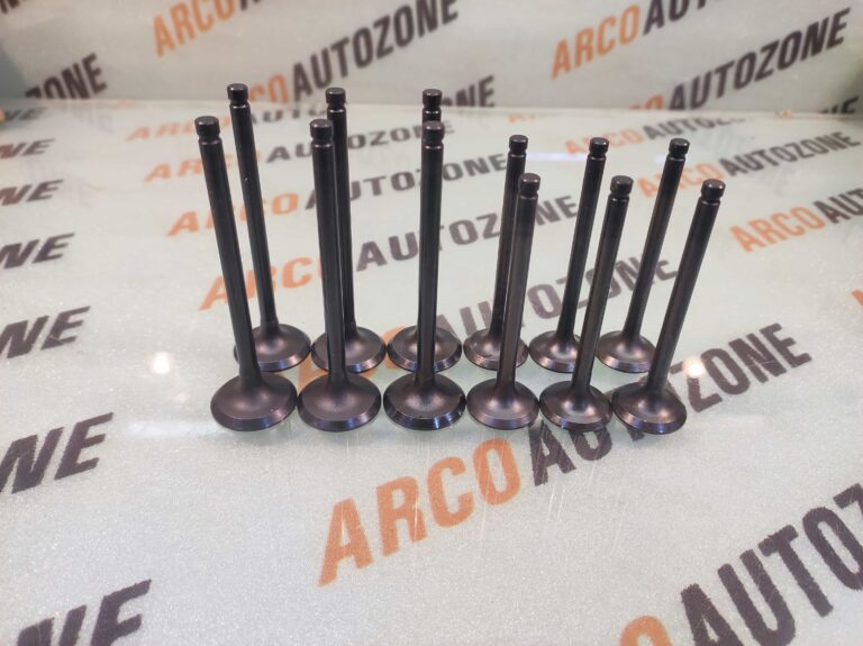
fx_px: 424
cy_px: 323
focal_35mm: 17
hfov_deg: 91.1
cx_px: 432
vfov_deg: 74.7
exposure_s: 1/33
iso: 191
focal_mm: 4.74
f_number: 1.79
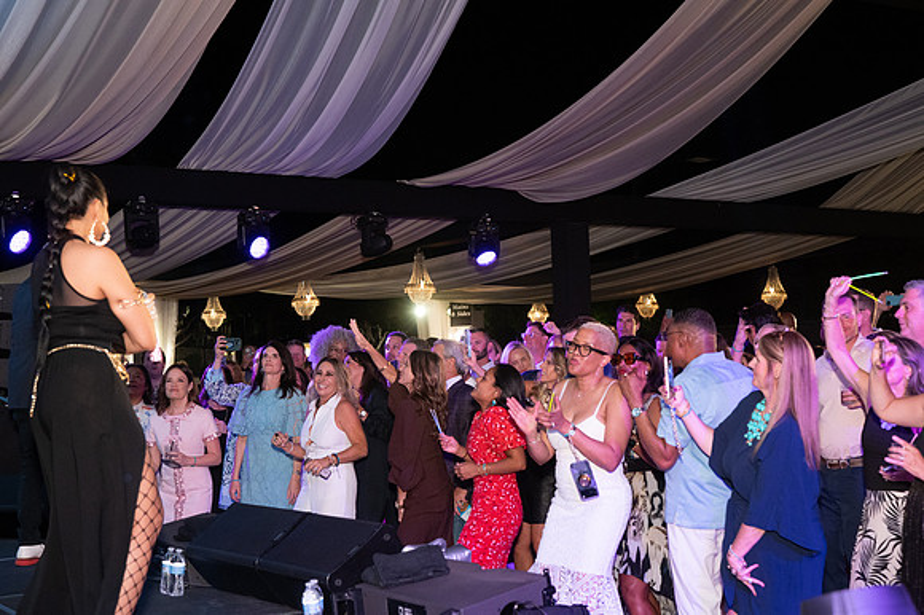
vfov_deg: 26.5
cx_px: 462
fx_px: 1308
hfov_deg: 38.9
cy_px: 308
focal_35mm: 51
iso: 3200
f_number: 4
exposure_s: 1/160
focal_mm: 51
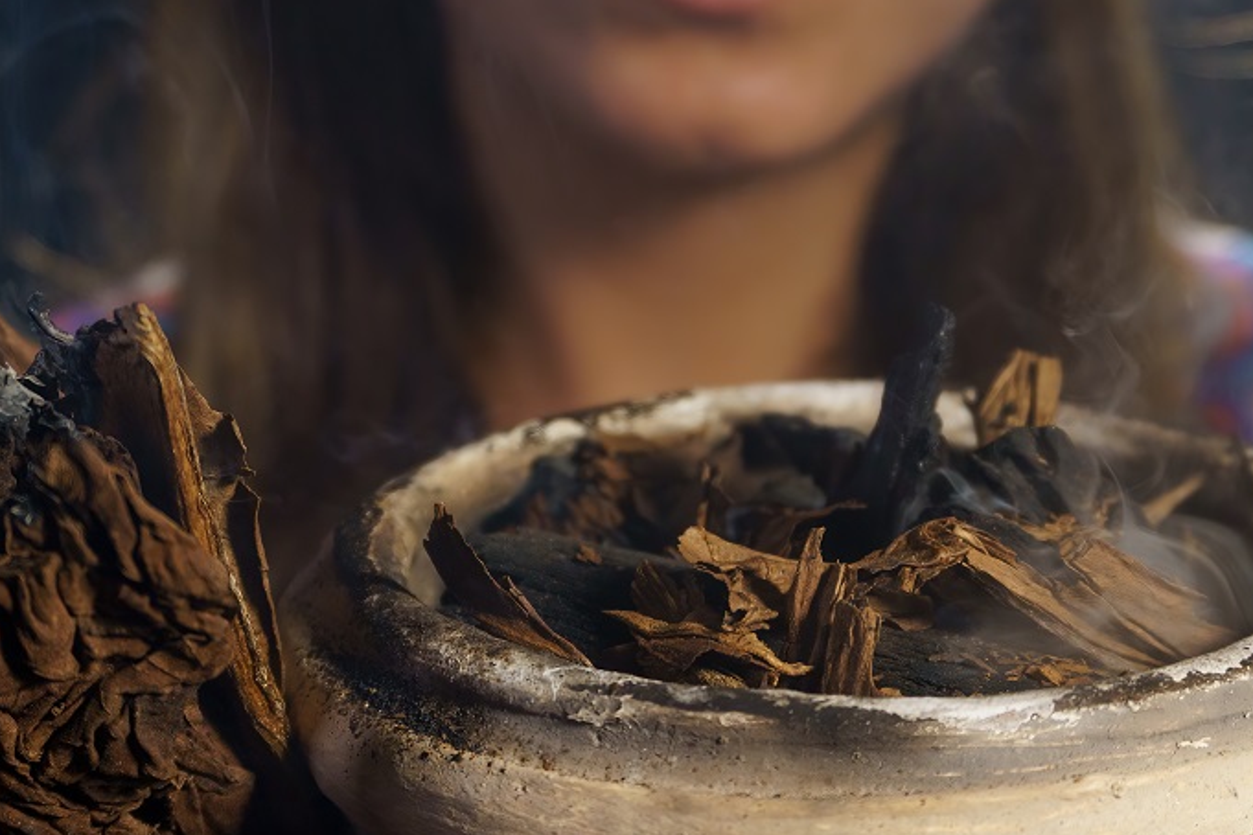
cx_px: 662
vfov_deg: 21.6
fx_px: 2158
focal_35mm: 62
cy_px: 674
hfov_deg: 32.4
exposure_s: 1/250
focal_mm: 22
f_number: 4.5
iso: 500
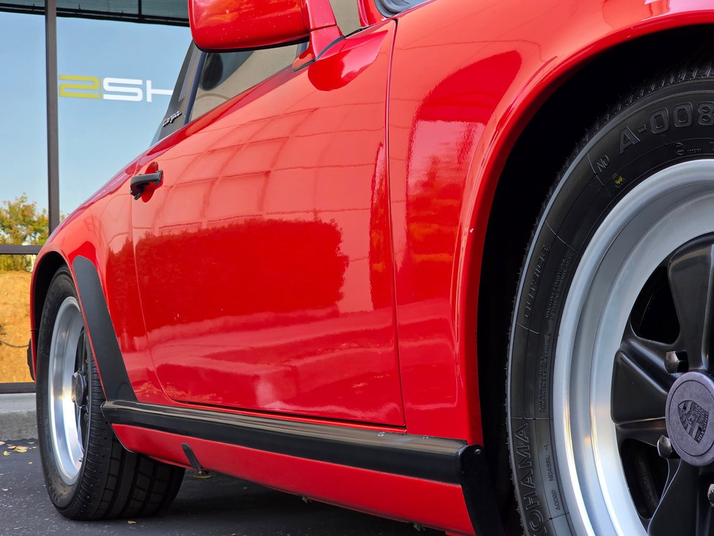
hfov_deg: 28.2
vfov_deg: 21.3
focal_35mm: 69
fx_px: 1423
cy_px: 268
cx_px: 357
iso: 50
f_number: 2.4
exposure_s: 1/128
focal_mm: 7.9
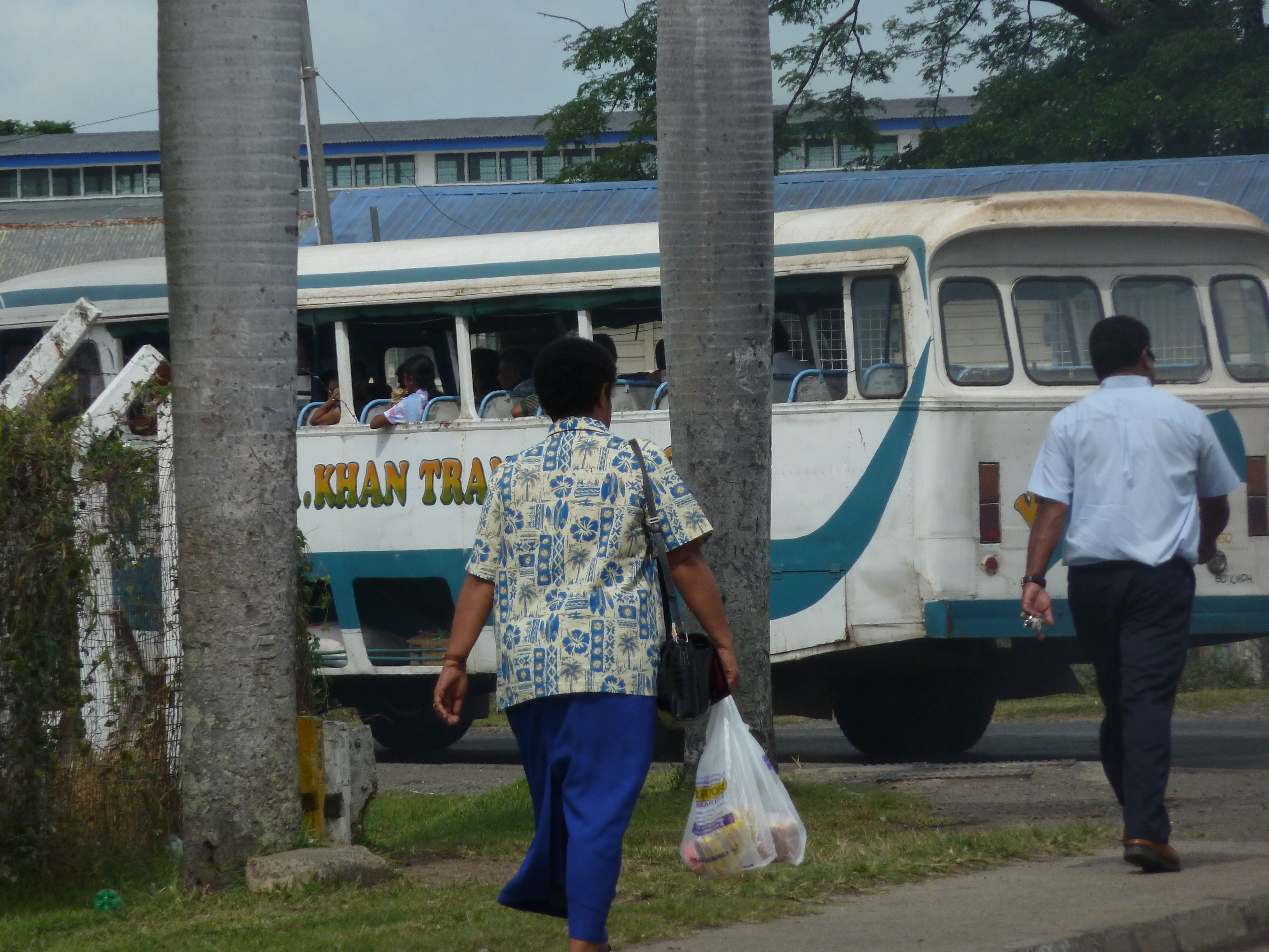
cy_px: 476
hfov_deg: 6.6
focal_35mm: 300
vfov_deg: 5.0
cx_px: 634
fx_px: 10998
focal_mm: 49.2
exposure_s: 1/1000
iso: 160
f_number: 5.6
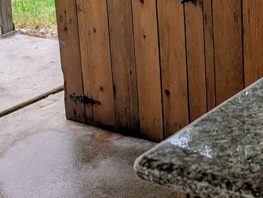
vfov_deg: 16.9
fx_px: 632
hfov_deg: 21.0
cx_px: 356
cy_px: -49
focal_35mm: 83
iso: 23
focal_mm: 6.9
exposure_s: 1/197
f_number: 1.68
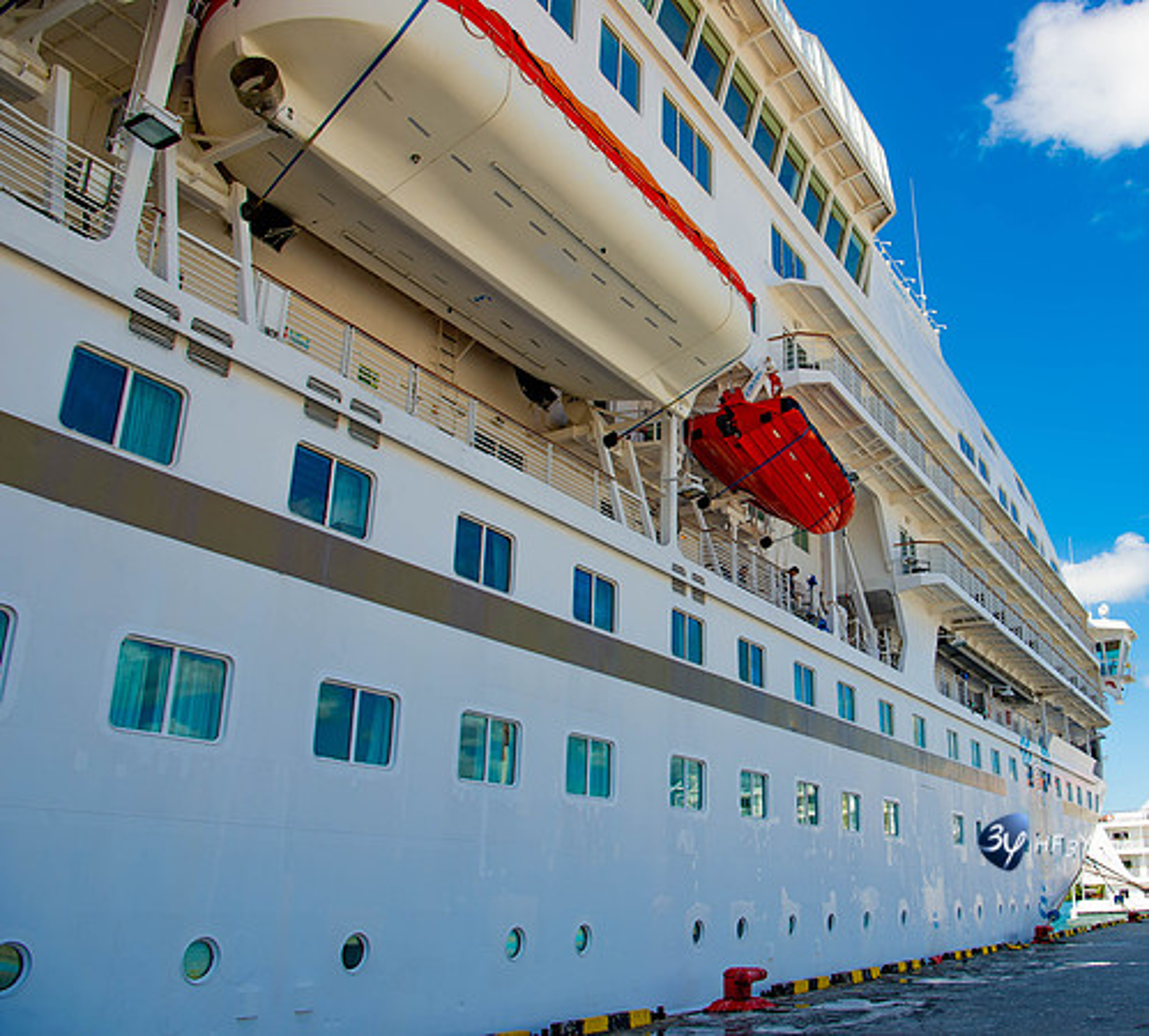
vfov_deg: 49.5
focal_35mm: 31
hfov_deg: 52.9
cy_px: 518
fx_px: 1124
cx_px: 779
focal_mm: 26
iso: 100
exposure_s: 1/250
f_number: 8
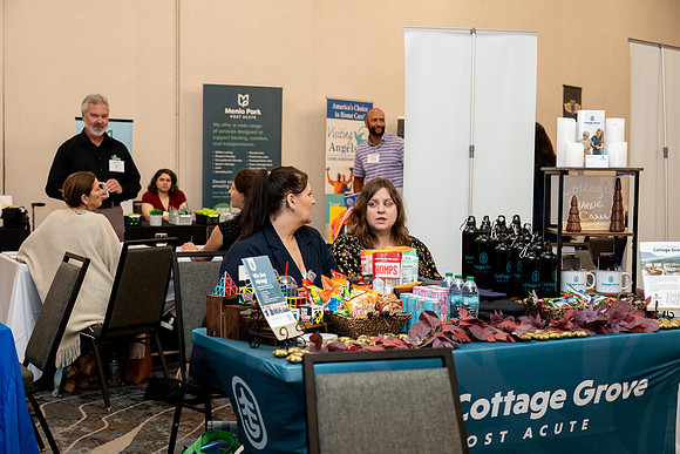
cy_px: 227
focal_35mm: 51
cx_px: 340
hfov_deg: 38.9
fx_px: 964
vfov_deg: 26.5
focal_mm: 51
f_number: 4
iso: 2000
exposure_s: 1/320
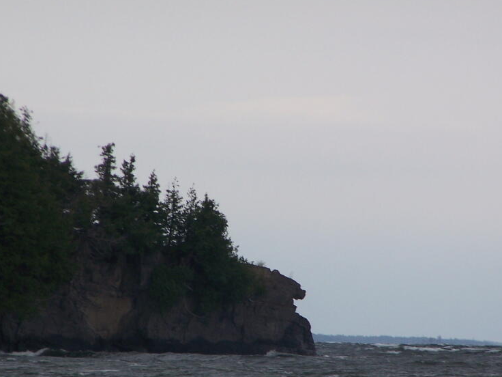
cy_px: 247
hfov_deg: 3.7
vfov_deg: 2.8
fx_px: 7672
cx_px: 248
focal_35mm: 529
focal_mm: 63
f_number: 5
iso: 80
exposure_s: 1/800
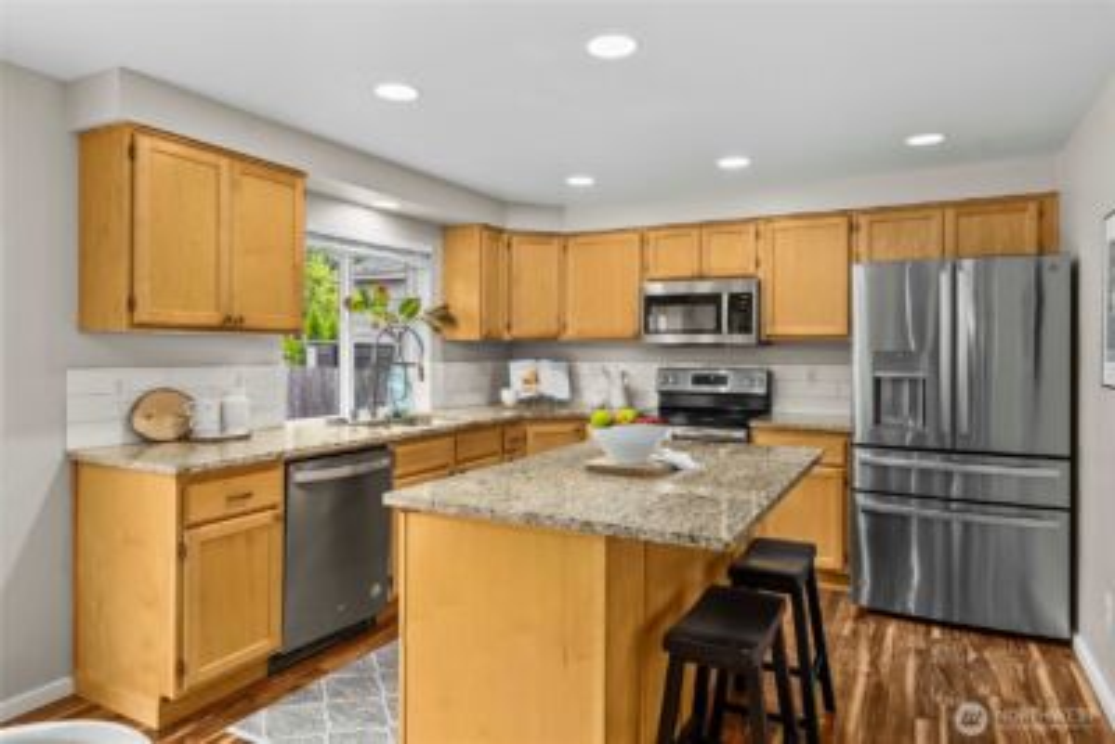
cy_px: 372
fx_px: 682
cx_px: 558
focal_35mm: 22
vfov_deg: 57.3
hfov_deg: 78.6
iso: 1000
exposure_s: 1/4
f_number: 7.1
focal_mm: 22
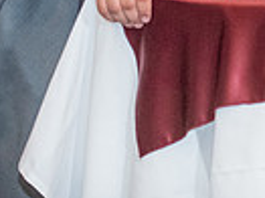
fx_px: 4061
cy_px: -190
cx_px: 330
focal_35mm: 531
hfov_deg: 3.7
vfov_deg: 2.8
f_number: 2.8
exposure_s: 1/250
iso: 3200
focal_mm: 116
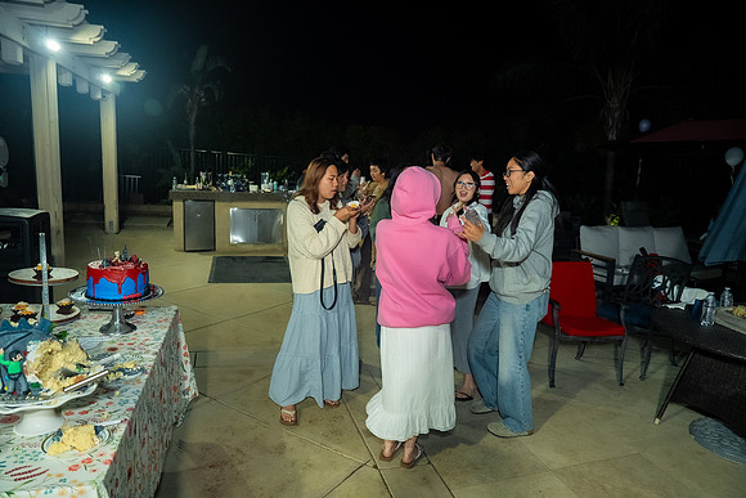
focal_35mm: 24
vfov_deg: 53.2
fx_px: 497
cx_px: 373
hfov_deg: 73.7
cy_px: 249
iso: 1000
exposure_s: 1/160
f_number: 2.8
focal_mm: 24
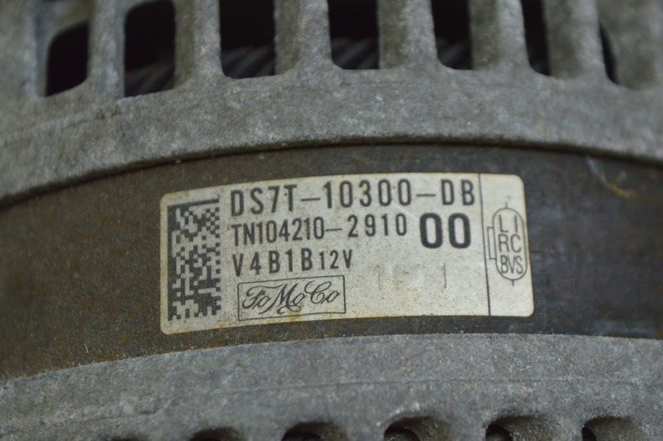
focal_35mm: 82
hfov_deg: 24.6
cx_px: 332
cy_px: 220
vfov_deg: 16.5
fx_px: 1518
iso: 400
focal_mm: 55
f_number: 5.6
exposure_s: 1/60
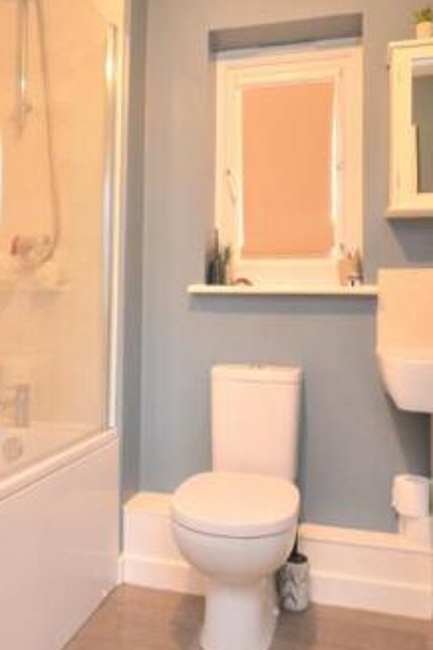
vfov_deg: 61.8
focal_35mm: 30
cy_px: 296
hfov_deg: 43.5
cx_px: 181
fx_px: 541
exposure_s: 1/60
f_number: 4
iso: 2800
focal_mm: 10
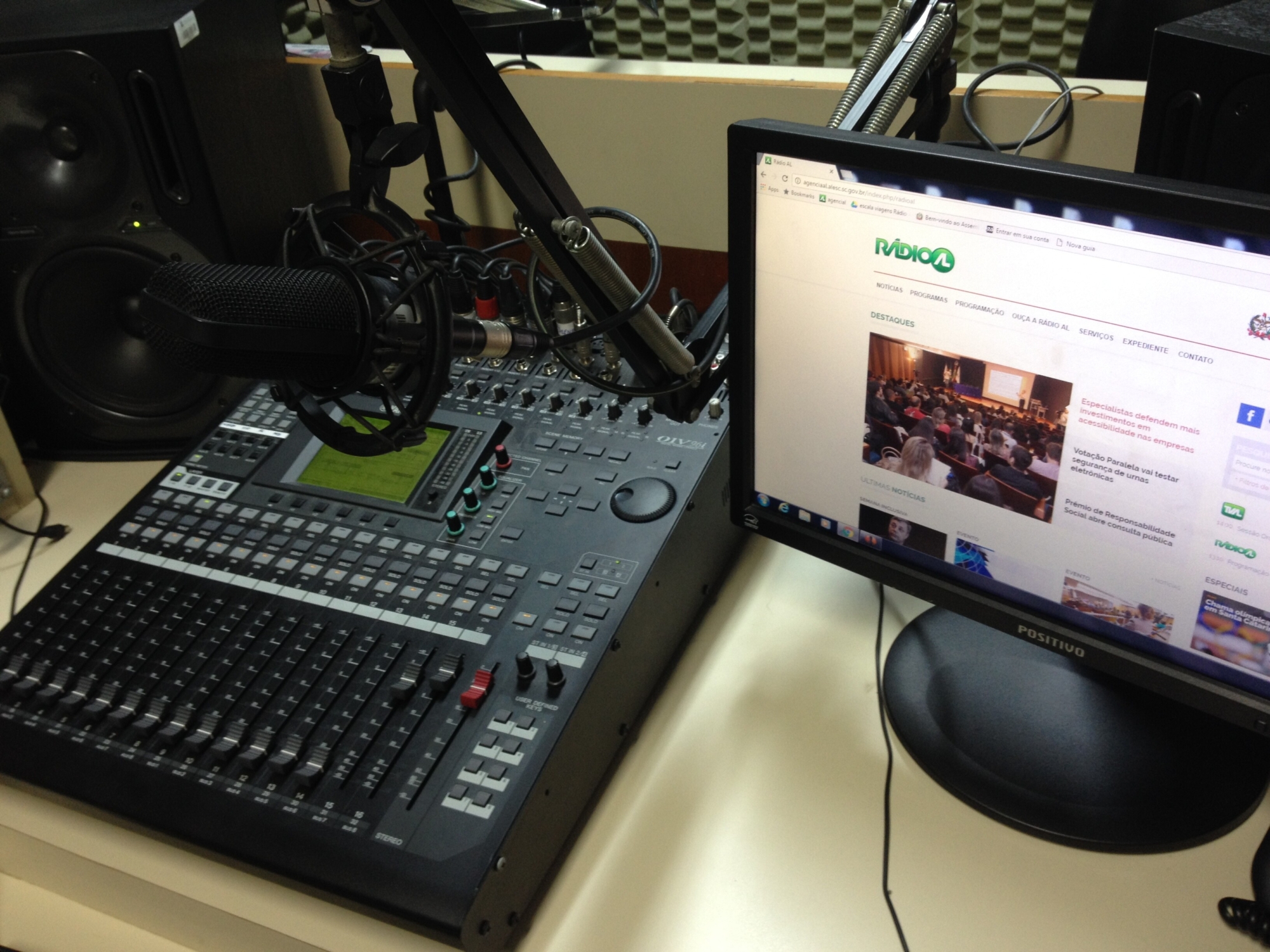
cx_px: 635
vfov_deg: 40.7
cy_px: 476
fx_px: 1284
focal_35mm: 35
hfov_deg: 52.6
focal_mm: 4.28
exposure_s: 1/20
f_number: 2.4
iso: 80
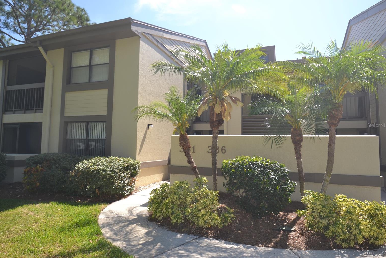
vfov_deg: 57.2
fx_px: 236
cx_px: 188
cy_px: 125
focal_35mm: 22
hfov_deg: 78.6
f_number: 5.6
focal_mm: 14
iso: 100
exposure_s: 1/200
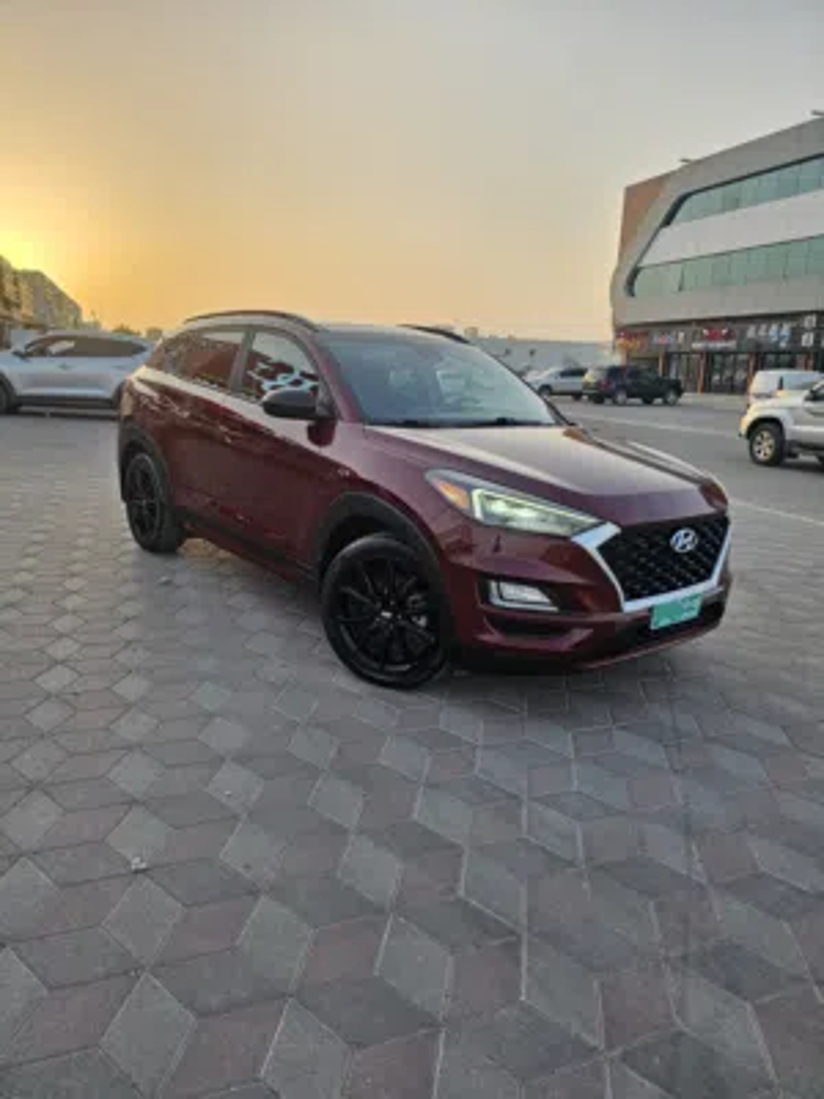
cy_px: 550
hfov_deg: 58.9
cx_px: 412
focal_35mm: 23
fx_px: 730
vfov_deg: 73.9
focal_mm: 6.3
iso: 20
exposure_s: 1/182
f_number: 1.7
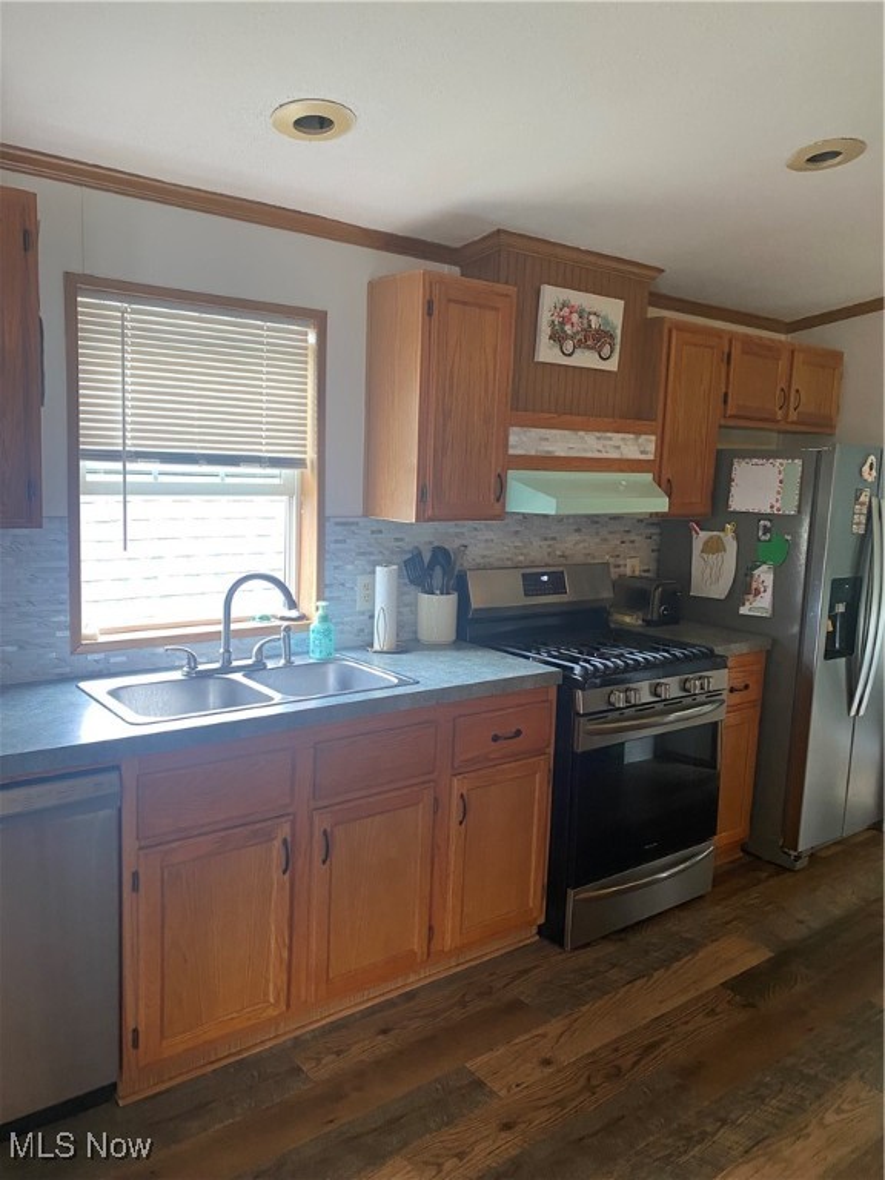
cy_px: 590
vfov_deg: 67.3
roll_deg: -3.1
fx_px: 886
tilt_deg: -6.9
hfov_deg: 53.1
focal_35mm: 26
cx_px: 442
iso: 200
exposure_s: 1/60
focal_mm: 4.25
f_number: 1.8
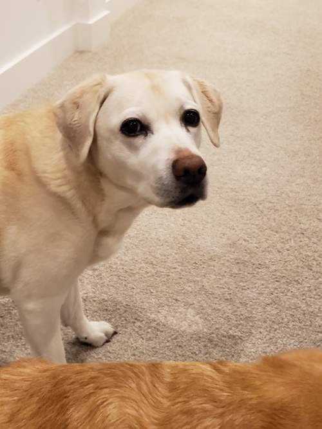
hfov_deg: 53.0
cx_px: 161
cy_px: 214
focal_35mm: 26
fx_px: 323
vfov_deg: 67.3
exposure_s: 1/40
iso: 320
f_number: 1.5
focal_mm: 4.3
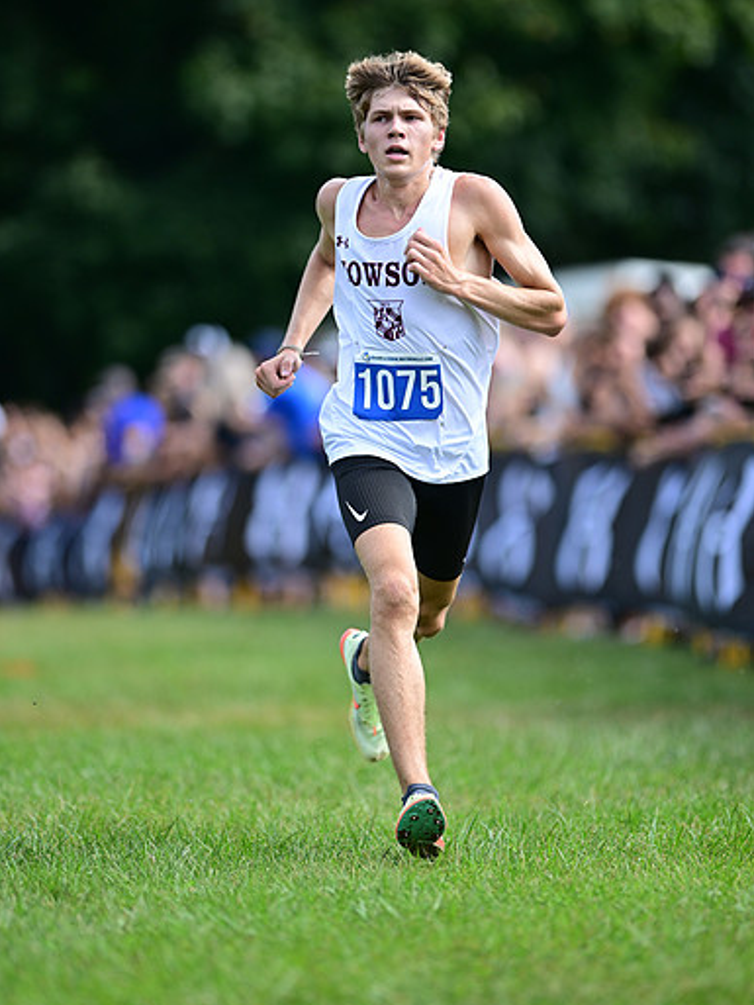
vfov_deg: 6.1
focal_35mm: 326
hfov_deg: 4.6
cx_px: 377
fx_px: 9464
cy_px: 458
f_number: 2.8
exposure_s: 1/2000
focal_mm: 300
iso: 360
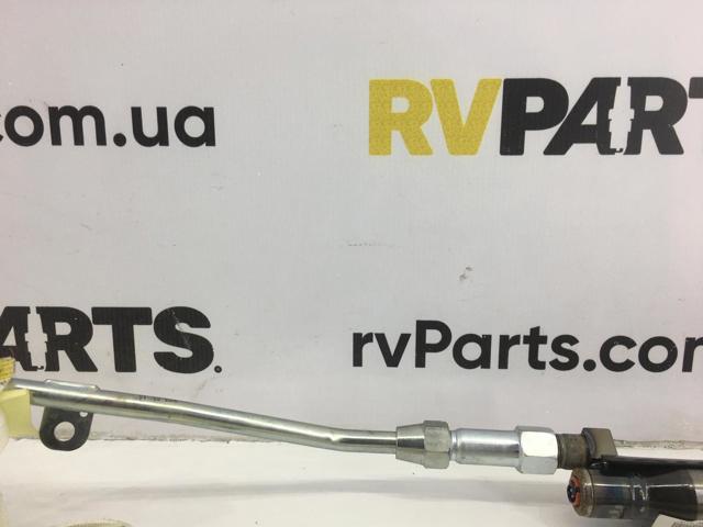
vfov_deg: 48.2
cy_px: 264
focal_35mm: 29
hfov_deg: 61.7
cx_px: 352
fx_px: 589
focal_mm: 4.15
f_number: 2.2
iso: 40
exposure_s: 1/100
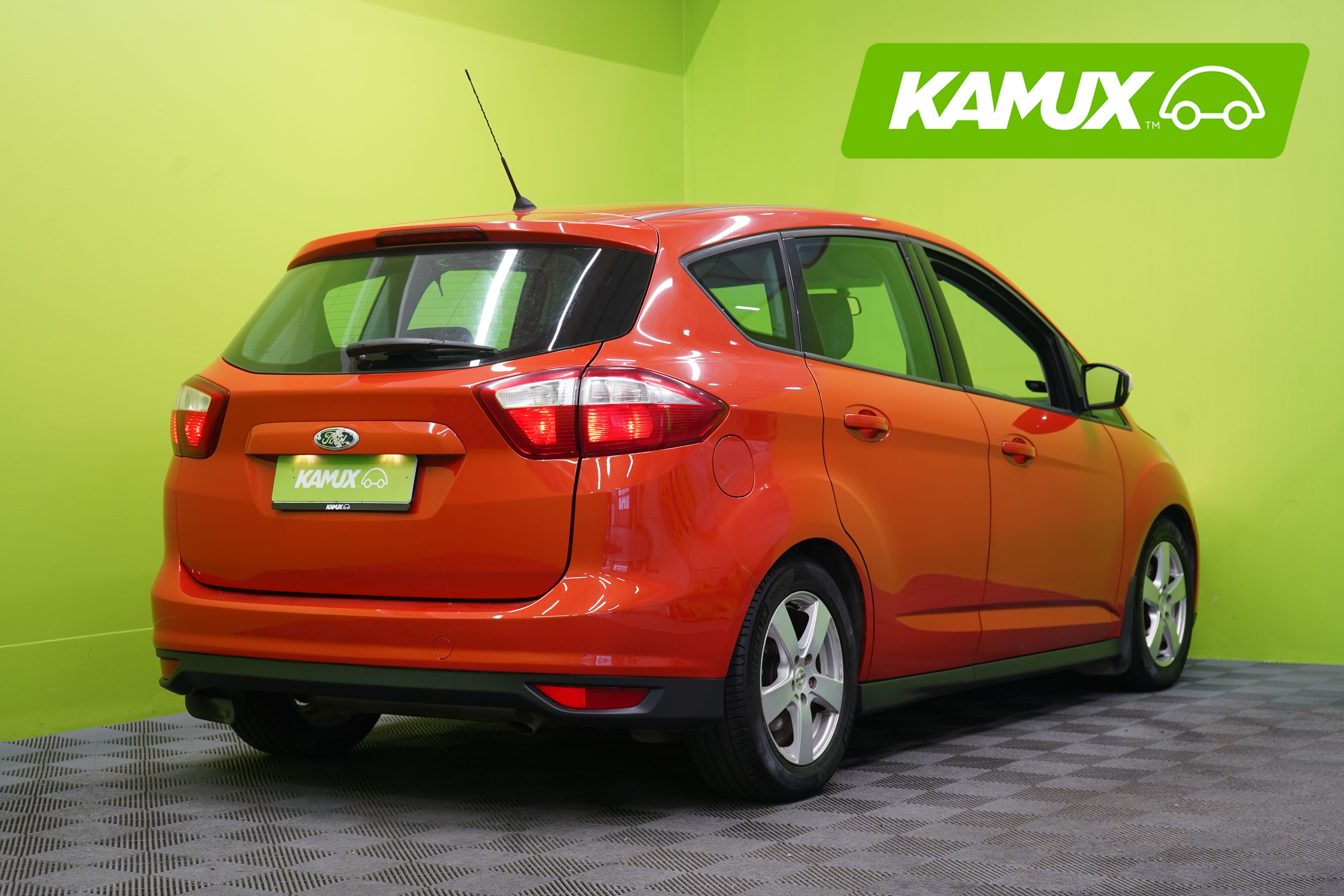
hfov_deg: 33.9
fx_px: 2202
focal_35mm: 59
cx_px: 672
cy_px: 448
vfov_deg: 23.0
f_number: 5.6
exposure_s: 1/25
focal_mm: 59
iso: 400
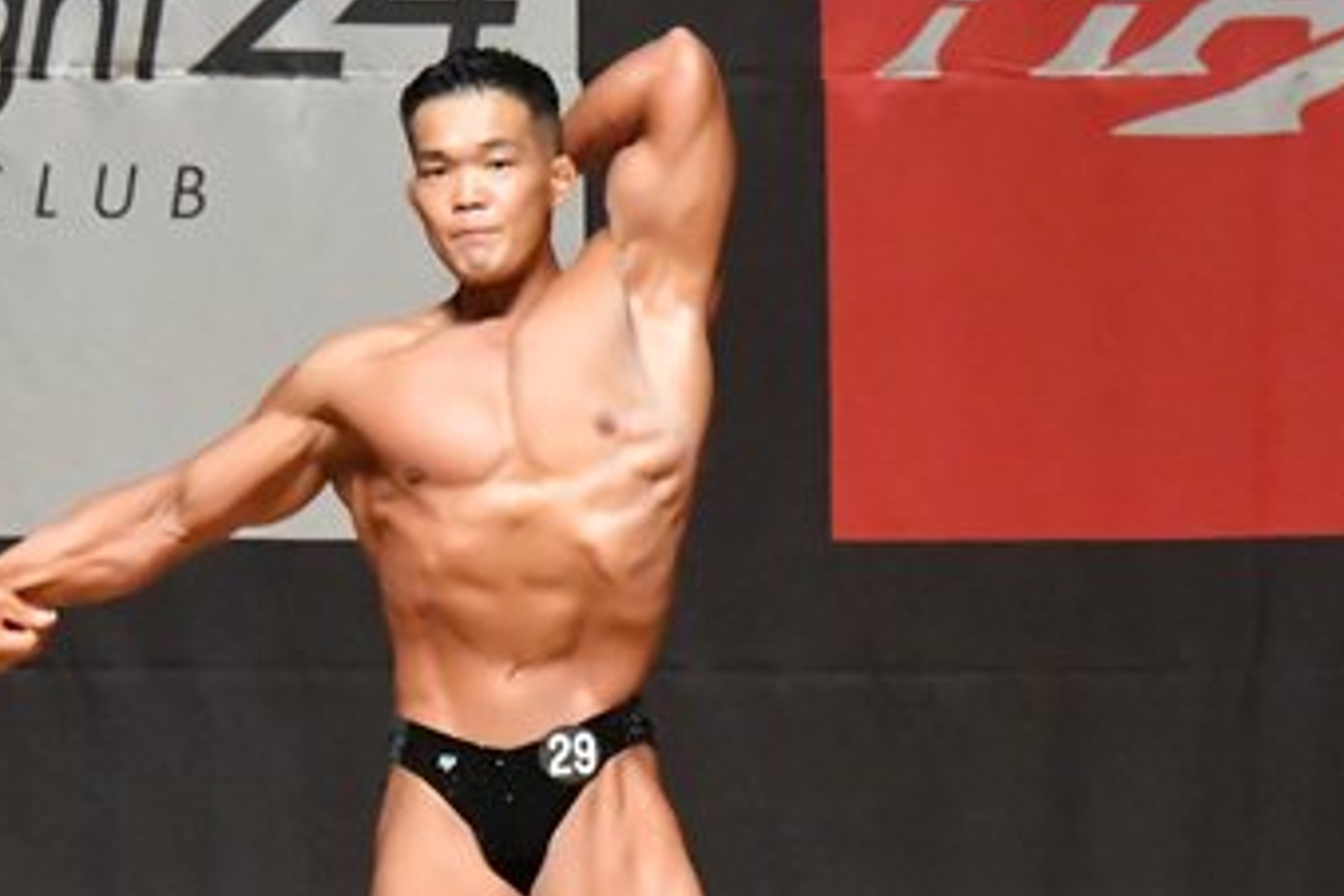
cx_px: 720
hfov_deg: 3.8
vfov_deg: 2.5
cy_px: 848
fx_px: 20457
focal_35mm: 548
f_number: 5.6
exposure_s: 1/400
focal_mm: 160
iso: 16000
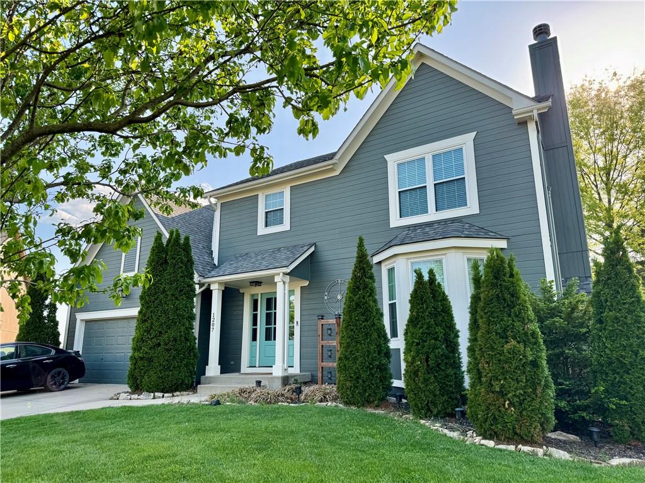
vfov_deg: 56.8
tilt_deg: +14.0
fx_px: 447
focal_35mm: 24
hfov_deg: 71.6
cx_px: 322
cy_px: 242
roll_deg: +0.7
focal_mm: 6.76
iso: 80
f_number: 1.78
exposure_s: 1/900
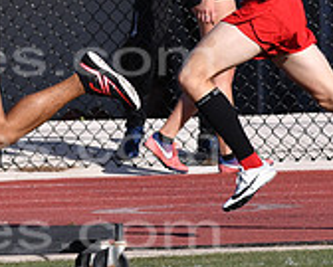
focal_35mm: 1457
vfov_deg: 1.1
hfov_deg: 1.3
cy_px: 19
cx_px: -230
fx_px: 14385
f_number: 5.6
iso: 320
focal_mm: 300
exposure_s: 1/3200
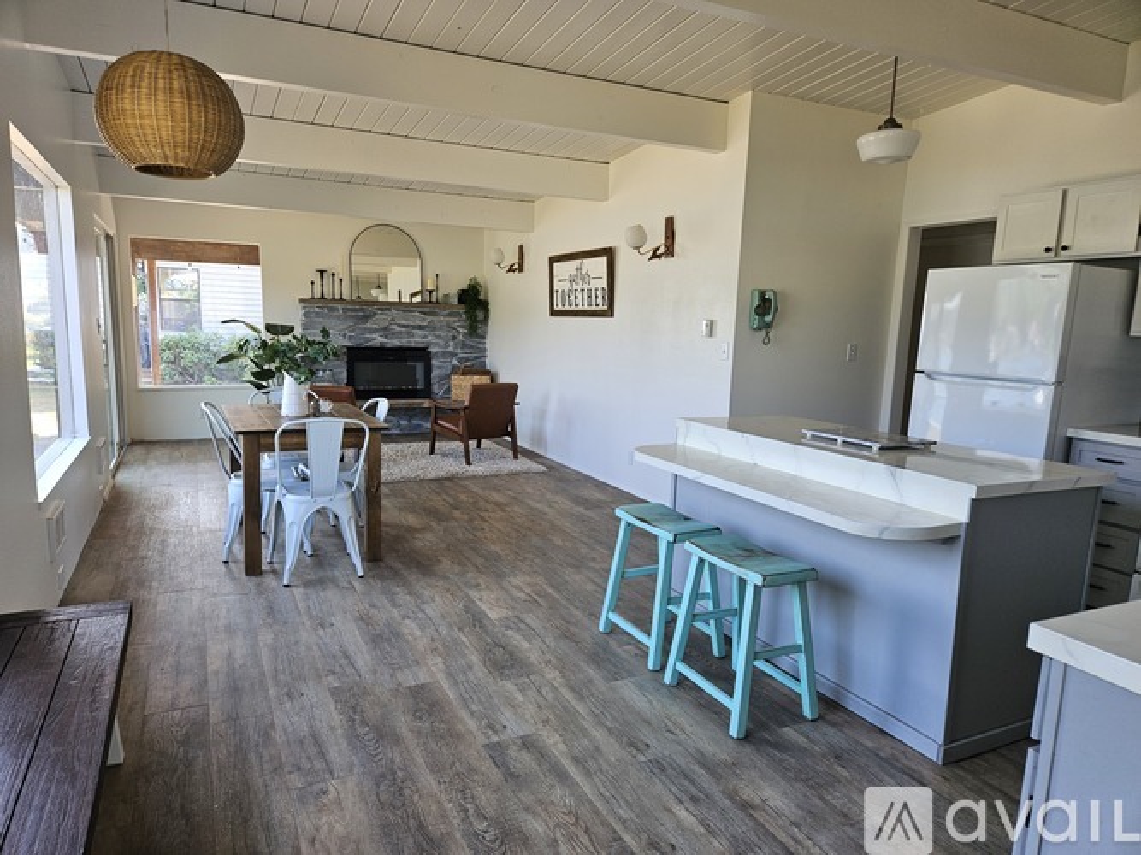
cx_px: 570
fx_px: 758
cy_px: 428
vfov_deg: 58.9
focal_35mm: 23
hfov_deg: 73.9
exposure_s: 1/180
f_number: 1.8
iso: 80
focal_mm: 5.4
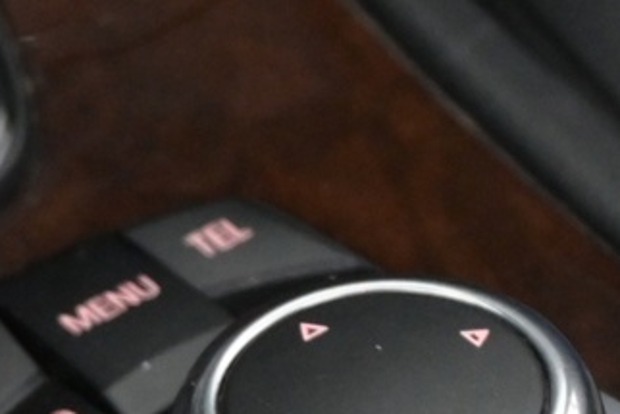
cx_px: 649
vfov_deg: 7.4
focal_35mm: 181
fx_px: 3118
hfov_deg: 11.2
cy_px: 747
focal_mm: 24
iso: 2500
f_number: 4.2
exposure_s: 1/40
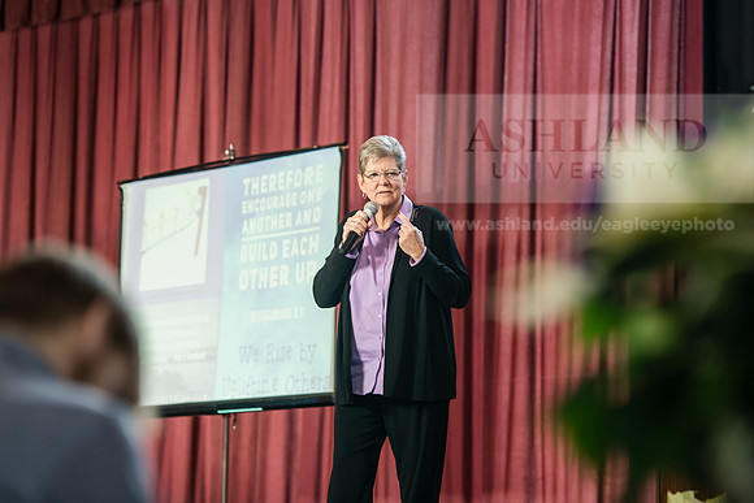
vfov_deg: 10.6
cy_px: 252
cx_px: 377
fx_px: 2723
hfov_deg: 15.8
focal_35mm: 130
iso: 1600
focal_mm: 130
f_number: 3.2
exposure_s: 1/200
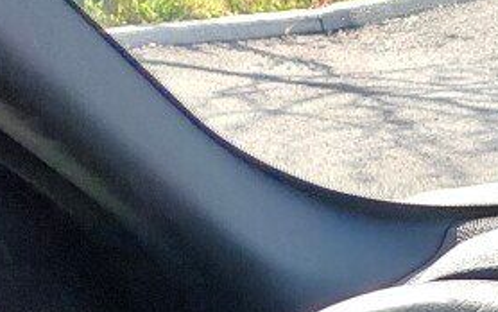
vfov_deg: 6.5
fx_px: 2322
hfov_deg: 9.7
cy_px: 1127
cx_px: 1437
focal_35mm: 171
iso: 50
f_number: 4.5
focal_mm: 6.06
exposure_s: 1/453
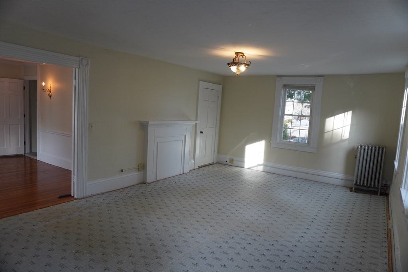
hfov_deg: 73.7
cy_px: 136
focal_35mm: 24
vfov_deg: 53.1
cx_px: 204
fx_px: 272
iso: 400
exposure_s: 1/160
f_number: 4
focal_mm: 16
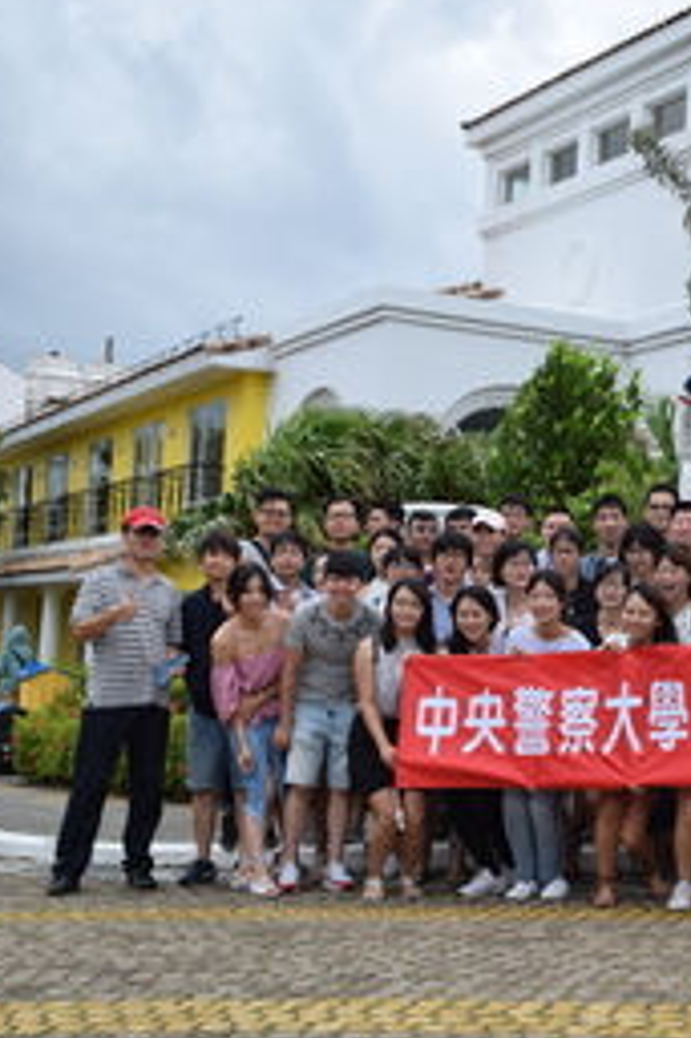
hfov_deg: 22.6
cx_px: 780
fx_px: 1614
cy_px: 515
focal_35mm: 56
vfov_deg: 35.7
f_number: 7.1
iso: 140
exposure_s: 1/200
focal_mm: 24
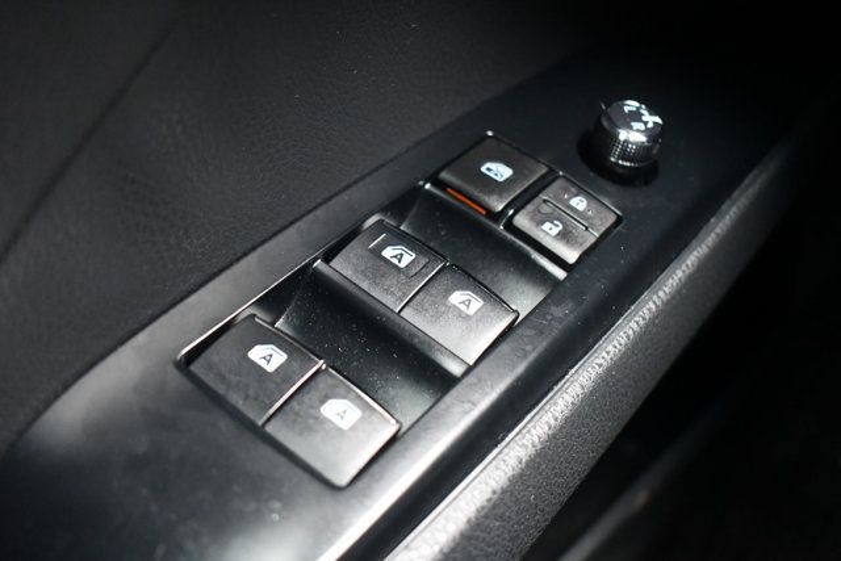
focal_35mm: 48
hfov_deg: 41.1
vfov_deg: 28.1
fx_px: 1122
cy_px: 280
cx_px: 420
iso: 4500
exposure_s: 1/60
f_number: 4.5
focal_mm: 32
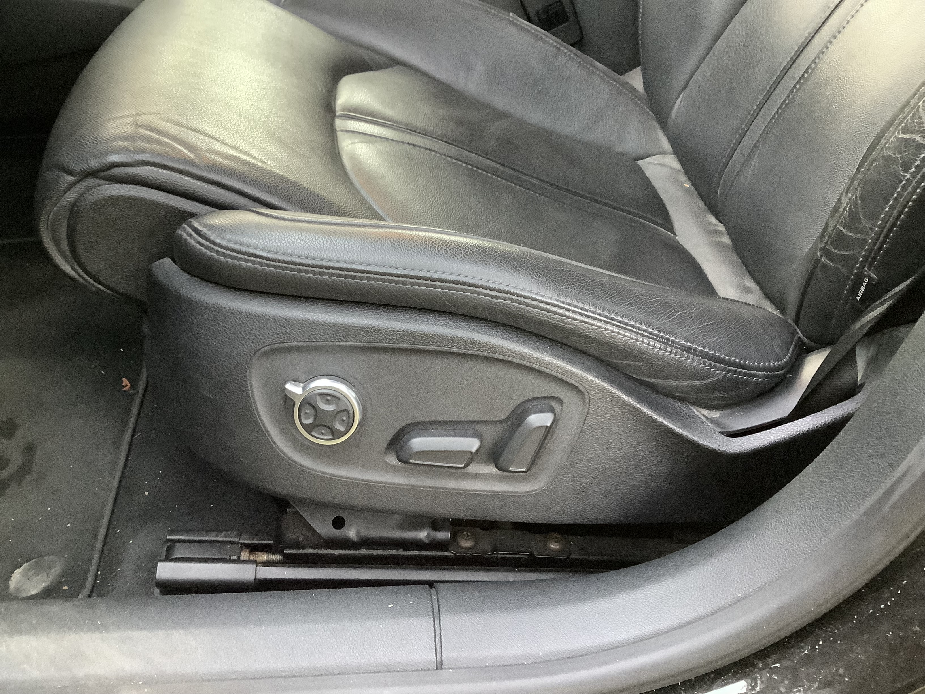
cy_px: 347
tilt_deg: -37.6
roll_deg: -4.4
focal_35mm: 31
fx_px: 828
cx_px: 462
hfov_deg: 58.4
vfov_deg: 45.4
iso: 500
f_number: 2.4
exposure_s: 1/25
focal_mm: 3.3
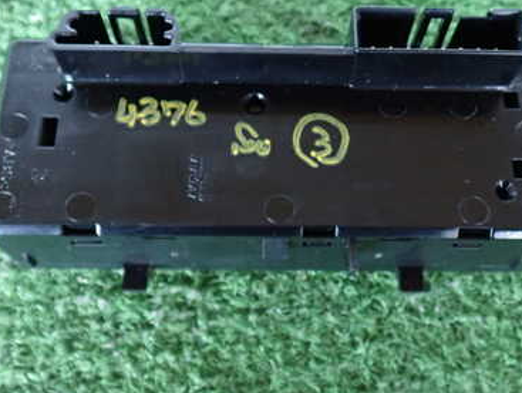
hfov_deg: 38.8
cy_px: 124
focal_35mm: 49
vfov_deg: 29.5
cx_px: 299
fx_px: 740
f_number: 2.3
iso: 800
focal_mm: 5.4
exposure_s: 1/25
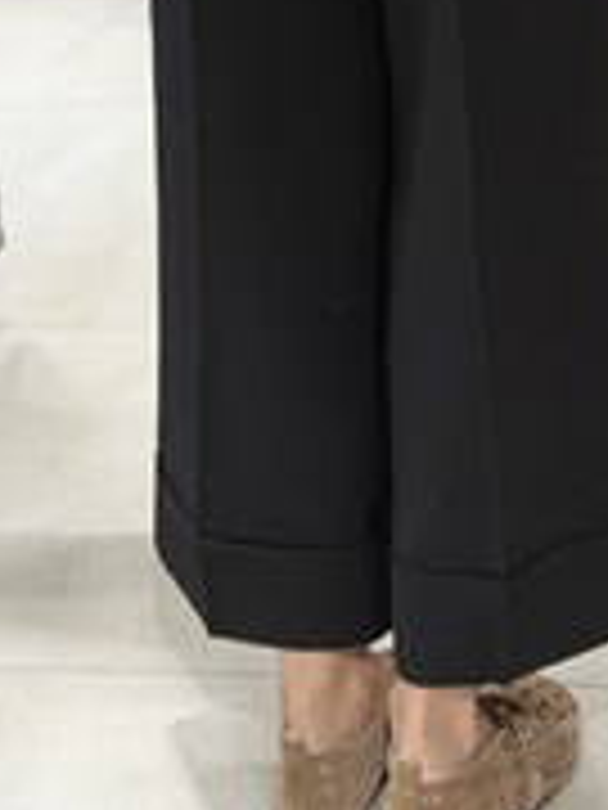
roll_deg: +6.1
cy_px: -108
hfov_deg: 12.4
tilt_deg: -33.9
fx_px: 2787
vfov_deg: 16.0
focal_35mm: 119
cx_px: 462
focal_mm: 6.76
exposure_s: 1/100
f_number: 1.78
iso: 80
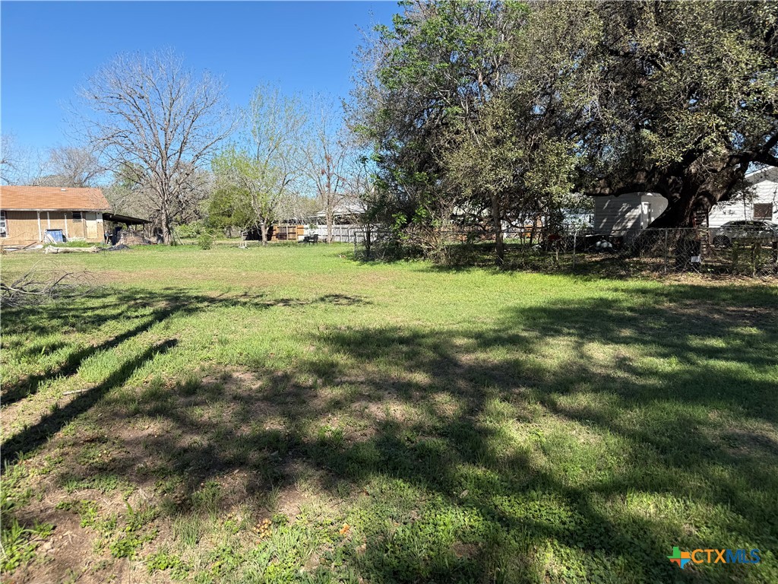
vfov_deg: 56.8
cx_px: 389
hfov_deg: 71.6
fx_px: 539
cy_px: 292
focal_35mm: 24
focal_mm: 6.76
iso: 80
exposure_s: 1/2703
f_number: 1.78
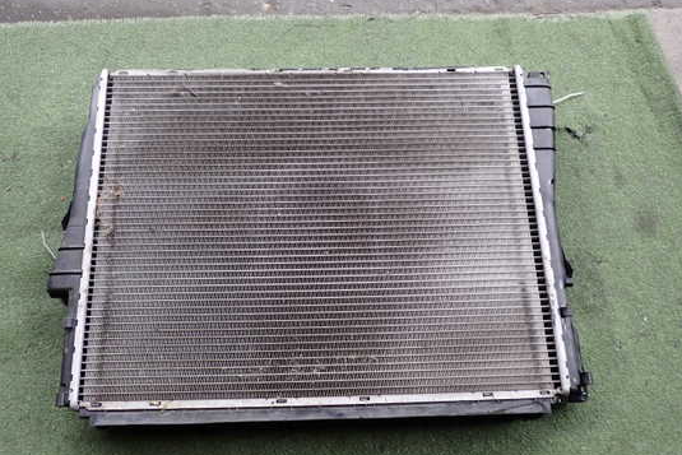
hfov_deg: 54.4
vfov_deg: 37.9
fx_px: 663
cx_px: 321
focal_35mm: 35
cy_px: 228
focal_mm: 5.4
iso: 100
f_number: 2.3
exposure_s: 1/125
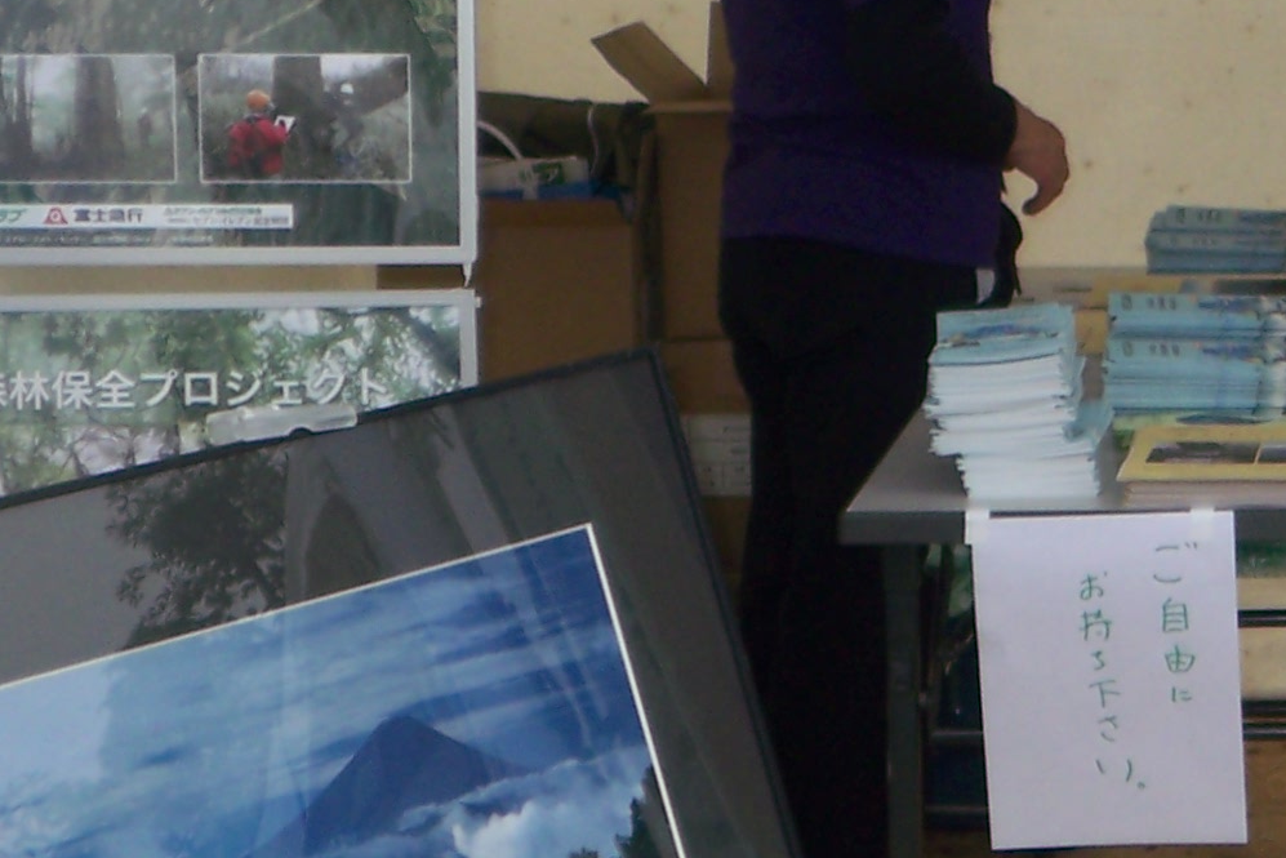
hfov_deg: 15.9
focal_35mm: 125
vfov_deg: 10.9
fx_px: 4466
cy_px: 32
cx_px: 1476
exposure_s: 1/400
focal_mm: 6.4
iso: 50
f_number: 3.9
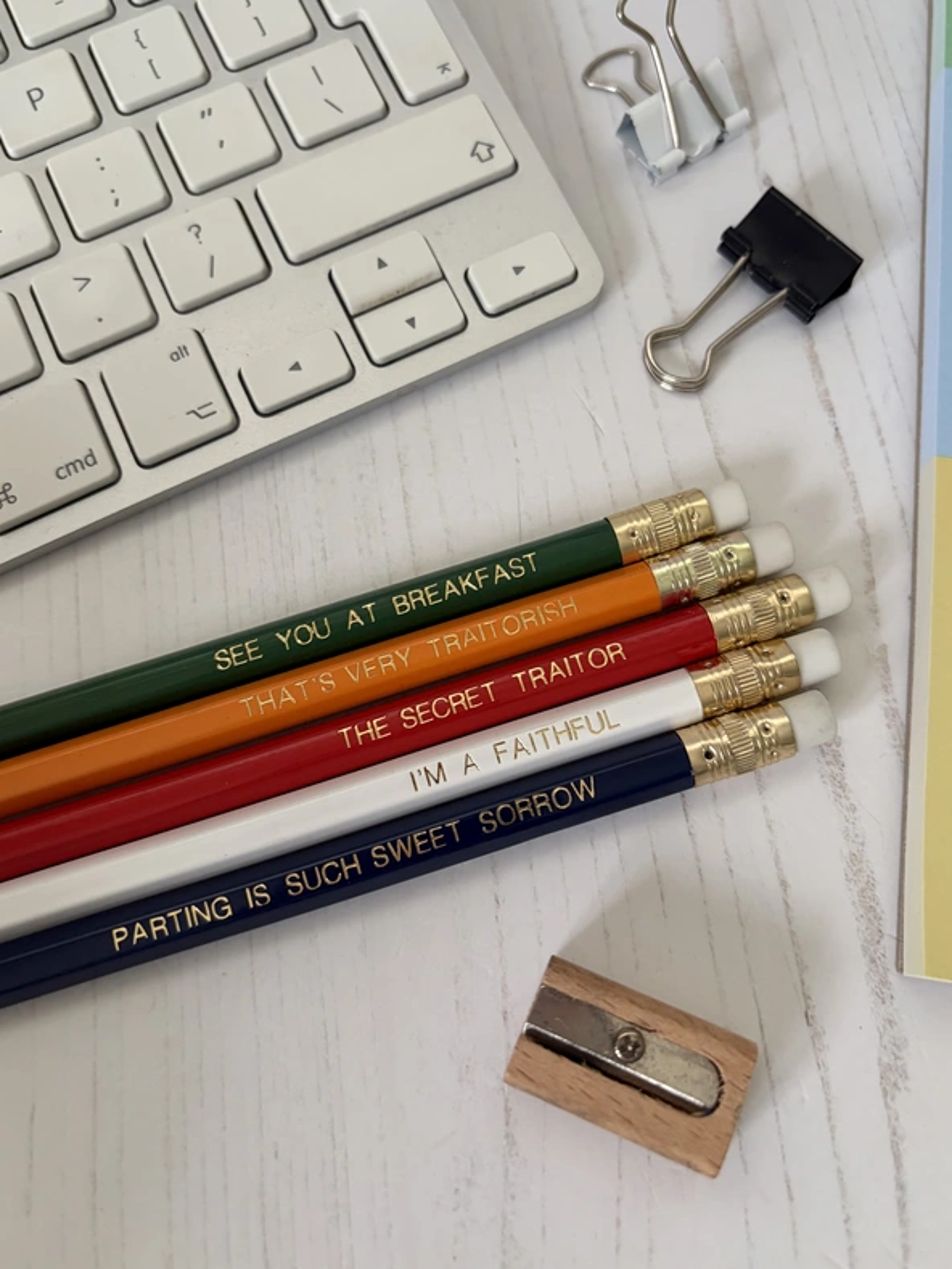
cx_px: 486
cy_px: 577
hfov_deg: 48.2
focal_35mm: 29
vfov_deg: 61.5
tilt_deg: -69.2
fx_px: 1063
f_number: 1.6
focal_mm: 5.96
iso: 250
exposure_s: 1/60
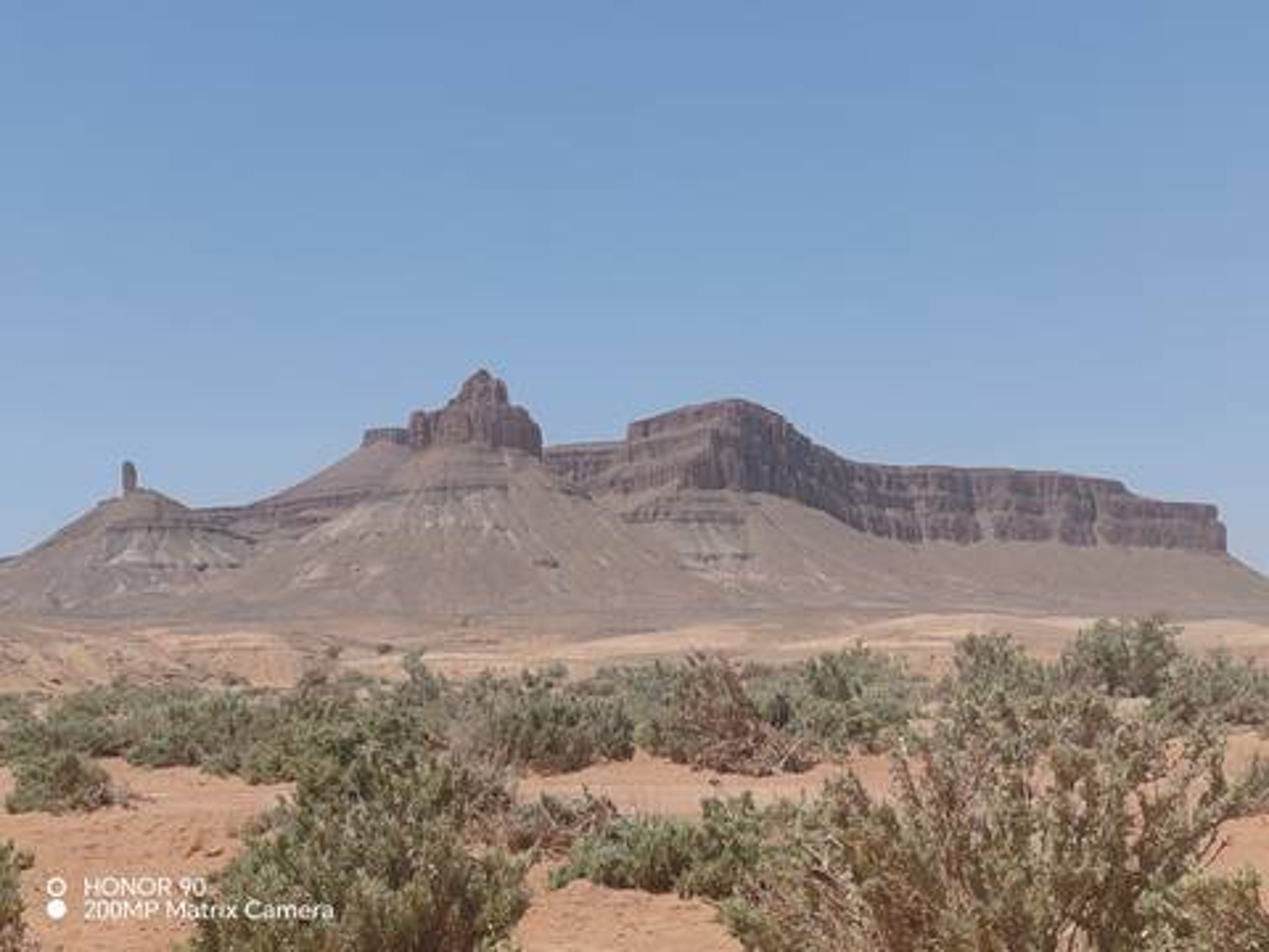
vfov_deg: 18.9
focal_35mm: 78
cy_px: 476
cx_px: 634
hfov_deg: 25.0
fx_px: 2859
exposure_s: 1/810
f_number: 1.9
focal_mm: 6.12
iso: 50
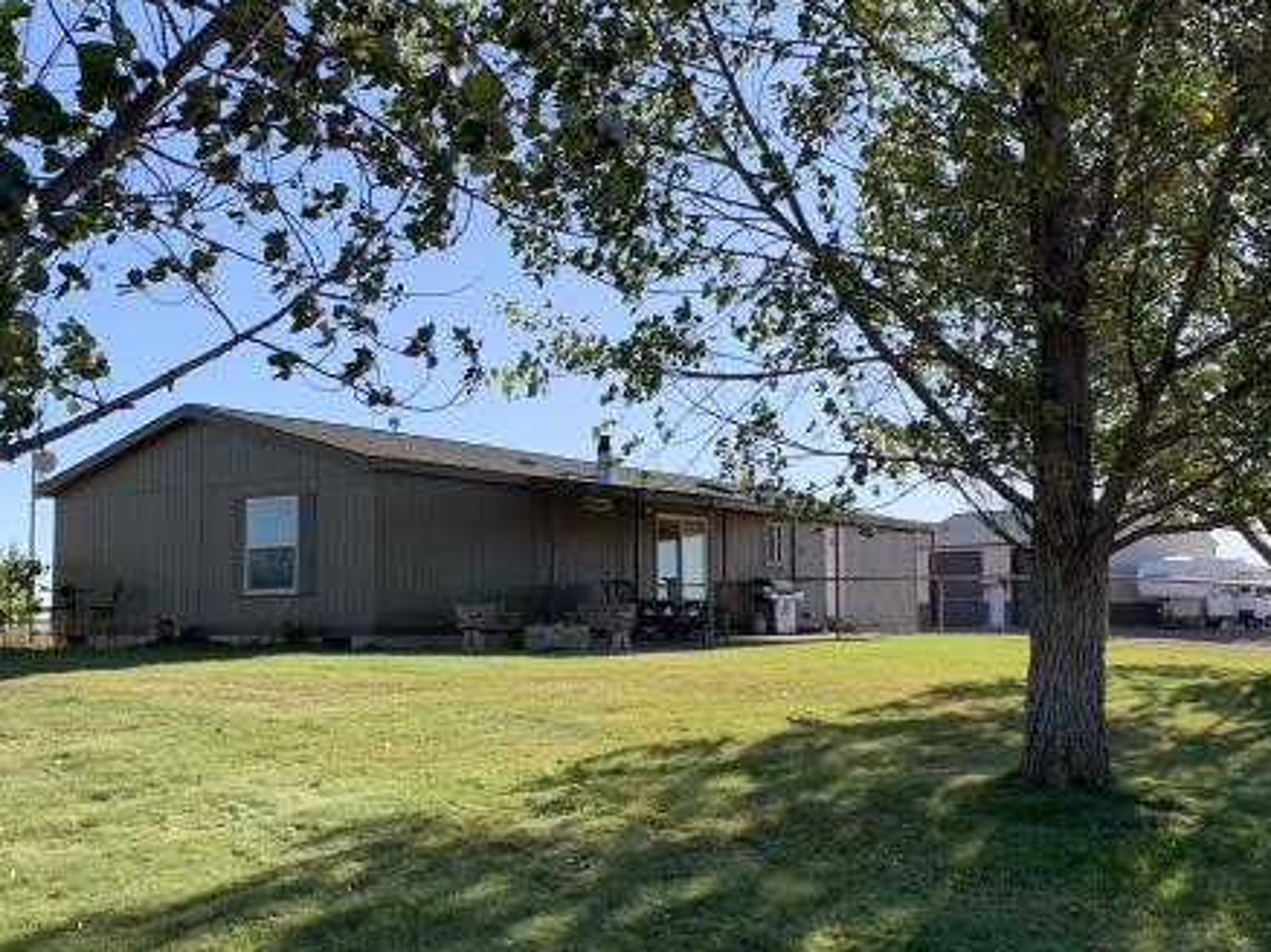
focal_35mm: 38
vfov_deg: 37.6
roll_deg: +0.1
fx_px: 1394
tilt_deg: +3.5
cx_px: 647
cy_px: 543
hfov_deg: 49.0
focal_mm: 4.25
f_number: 1.8
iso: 25
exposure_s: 1/1368
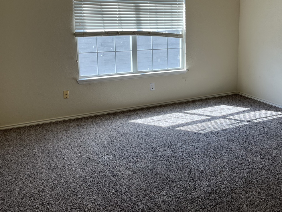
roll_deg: -0.1
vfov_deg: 37.5
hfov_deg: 48.3
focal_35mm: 38
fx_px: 310
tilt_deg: -10.4
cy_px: 77
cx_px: 185
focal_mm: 5.1
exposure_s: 1/192
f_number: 1.6
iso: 40
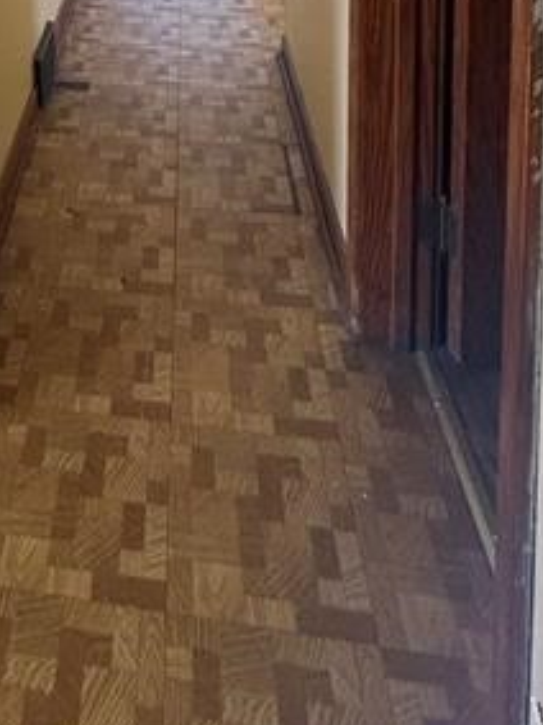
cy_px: -223
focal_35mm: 38
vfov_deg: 34.3
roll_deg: +3.0
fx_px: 795
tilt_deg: -7.3
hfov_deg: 35.6
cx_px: 59
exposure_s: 1/100
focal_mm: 2.22
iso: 320
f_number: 2.2
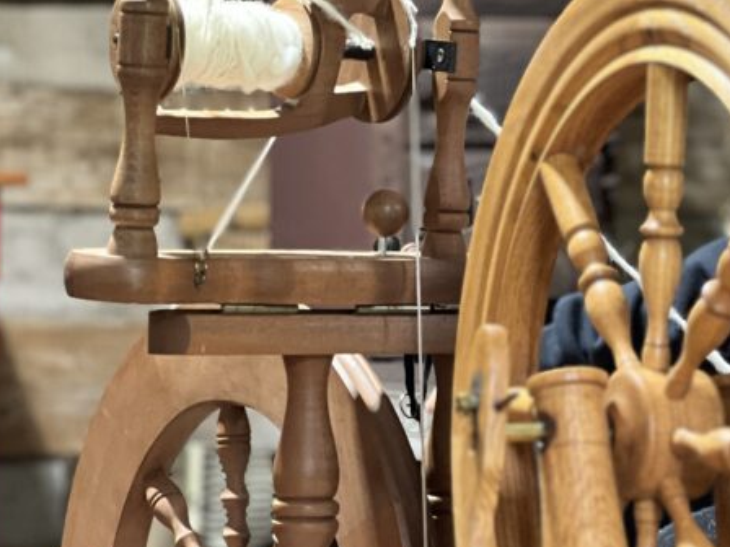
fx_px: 3712
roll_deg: -0.9
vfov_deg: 8.4
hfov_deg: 11.1
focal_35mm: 176
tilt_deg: -0.6
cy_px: 311
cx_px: 714
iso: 320
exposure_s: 1/24
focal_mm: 9
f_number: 2.8
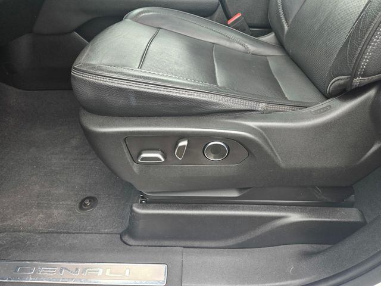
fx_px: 253
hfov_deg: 73.9
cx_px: 190
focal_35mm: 23
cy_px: 143
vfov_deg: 58.9
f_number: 1.8
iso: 64
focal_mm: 5.4
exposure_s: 1/180
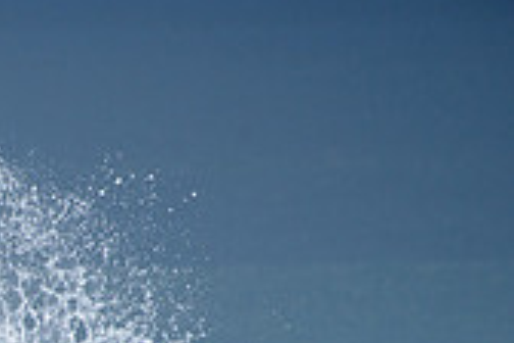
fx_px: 24584
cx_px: -245
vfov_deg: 0.8
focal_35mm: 1722
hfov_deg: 1.2
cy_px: 541
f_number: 5.6
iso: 140
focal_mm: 500
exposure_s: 1/2000
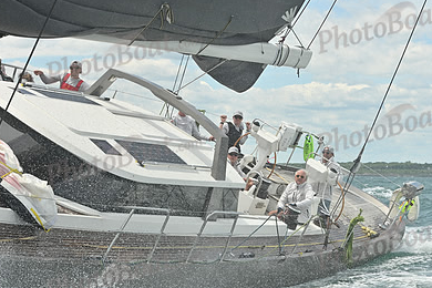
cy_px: 200
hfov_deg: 19.6
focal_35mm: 104
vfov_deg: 13.1
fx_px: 1248
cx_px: 260
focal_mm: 70
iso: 250
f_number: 8
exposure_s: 1/1250
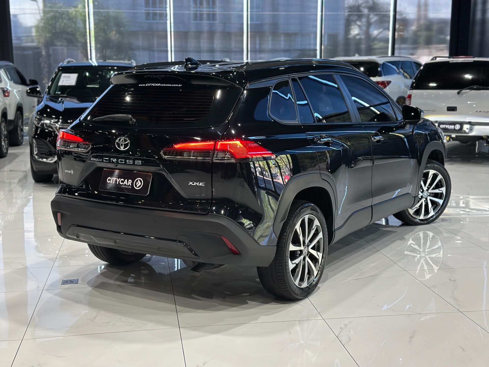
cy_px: 184
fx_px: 678
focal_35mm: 48
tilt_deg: -10.5
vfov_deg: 30.3
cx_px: 244
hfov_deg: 39.7
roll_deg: +0.5
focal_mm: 6.86
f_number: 1.78
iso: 250
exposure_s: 1/120
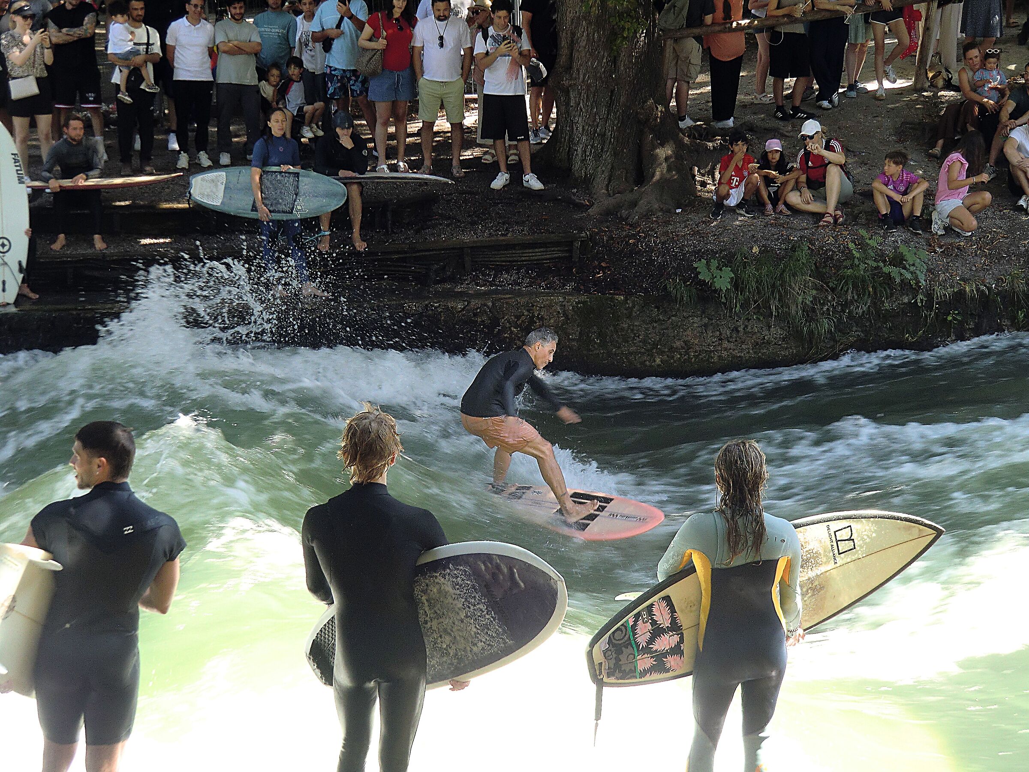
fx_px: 2259
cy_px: 386
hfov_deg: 25.7
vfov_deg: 19.4
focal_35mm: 76
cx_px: 514
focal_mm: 13.6
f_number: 4.6
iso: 100
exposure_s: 1/80
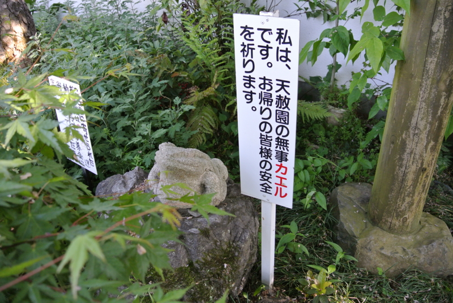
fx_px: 365
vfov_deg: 45.1
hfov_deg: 63.6
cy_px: 152
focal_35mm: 29
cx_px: 226
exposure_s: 1/200
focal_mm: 11
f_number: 3.5
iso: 400
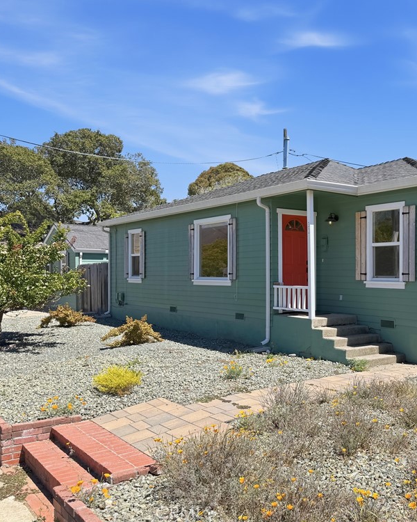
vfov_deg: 55.7
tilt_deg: +0.8
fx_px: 494
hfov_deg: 43.8
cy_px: 255
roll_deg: +0.1
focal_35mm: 32
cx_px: 327
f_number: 1.8
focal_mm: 6.8
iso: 80
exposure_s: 1/3953
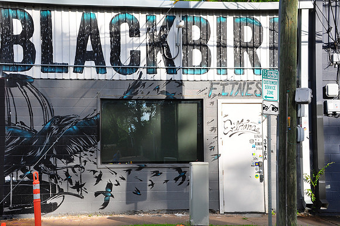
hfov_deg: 35.1
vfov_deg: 23.7
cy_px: 113
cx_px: 170
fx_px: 538
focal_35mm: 57
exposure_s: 1/125
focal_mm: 38
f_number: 13
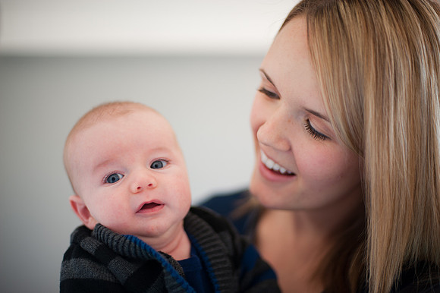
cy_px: 146
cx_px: 220
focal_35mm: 50
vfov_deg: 27.0
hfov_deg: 39.6
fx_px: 611
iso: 400
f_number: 1.4
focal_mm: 50
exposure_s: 1/100
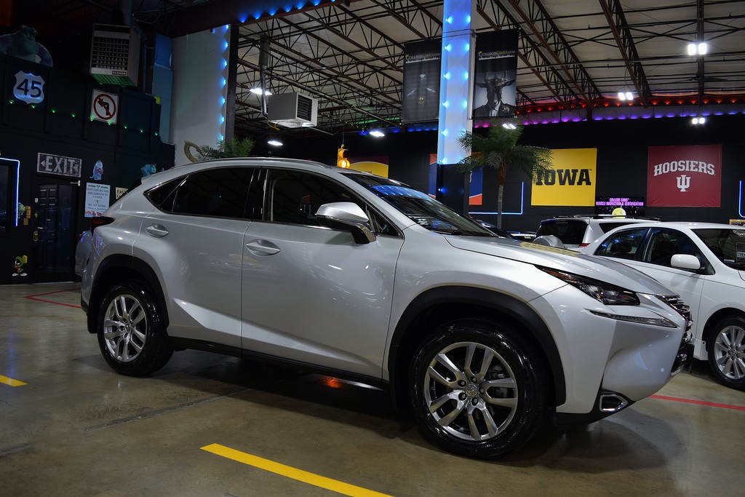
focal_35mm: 27
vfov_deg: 47.9
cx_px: 372
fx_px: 559
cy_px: 248
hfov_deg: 67.4
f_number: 4
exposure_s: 1/60
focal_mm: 18
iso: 450
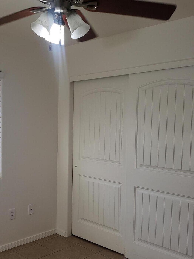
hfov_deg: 37.5
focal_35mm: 38
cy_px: 144
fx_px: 284
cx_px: 72
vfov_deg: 48.9
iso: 125
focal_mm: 4.3
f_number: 2.4
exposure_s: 1/120
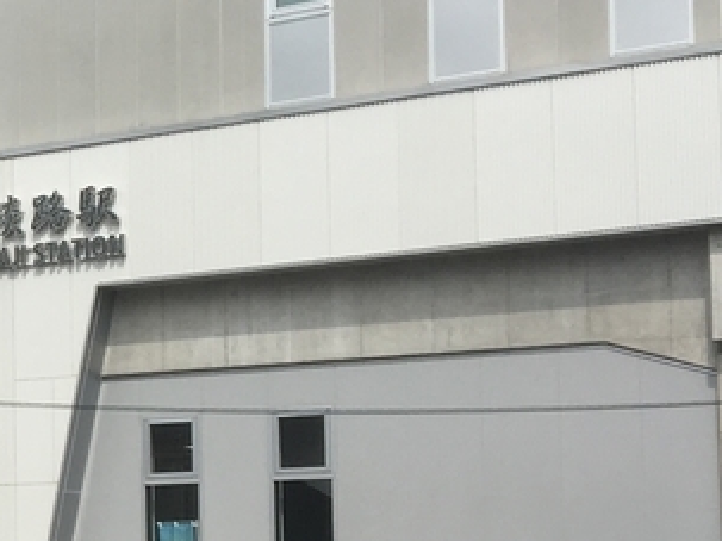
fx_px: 2398
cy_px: 396
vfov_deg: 12.8
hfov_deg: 15.4
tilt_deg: +4.9
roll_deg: -0.4
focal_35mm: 115
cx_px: -460
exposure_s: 1/1923
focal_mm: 4.15
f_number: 2.2
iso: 25
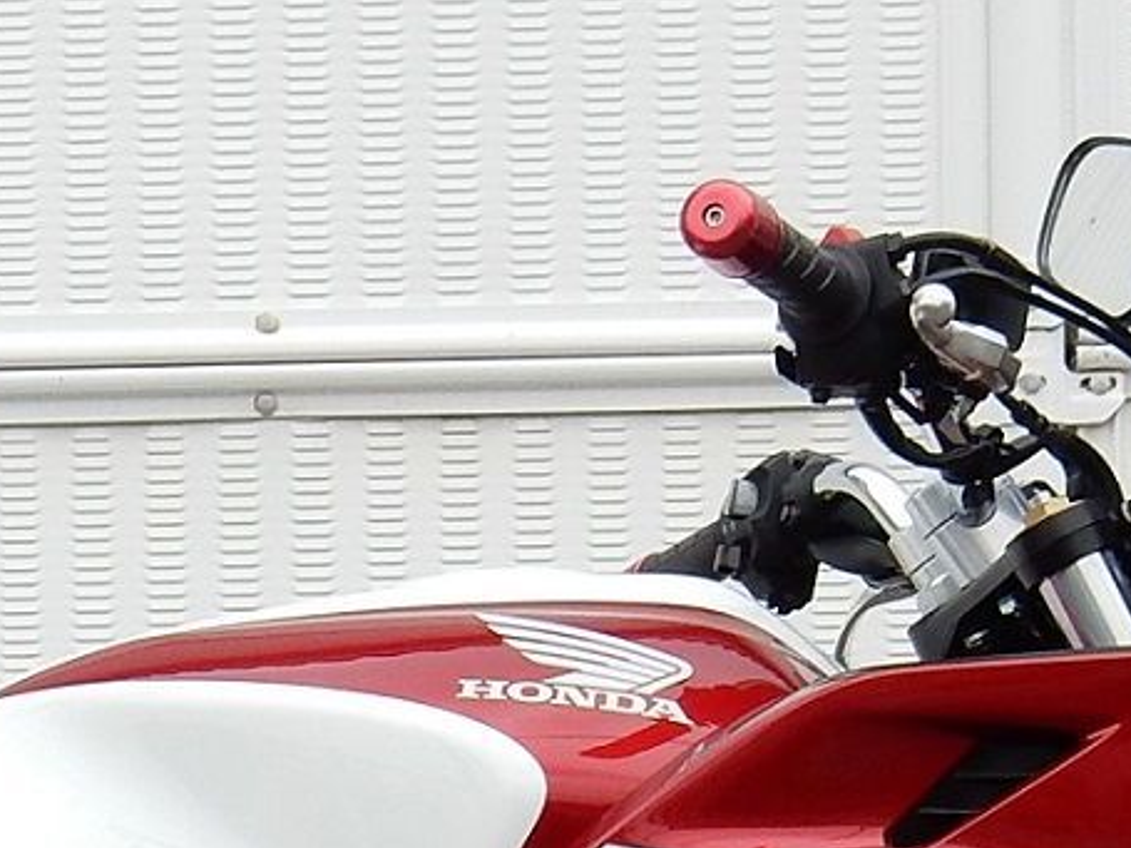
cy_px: 1238
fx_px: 5553
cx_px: 174
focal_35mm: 170
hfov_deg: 11.6
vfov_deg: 8.5
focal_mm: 7.6
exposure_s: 1/100
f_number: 4.2
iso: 125
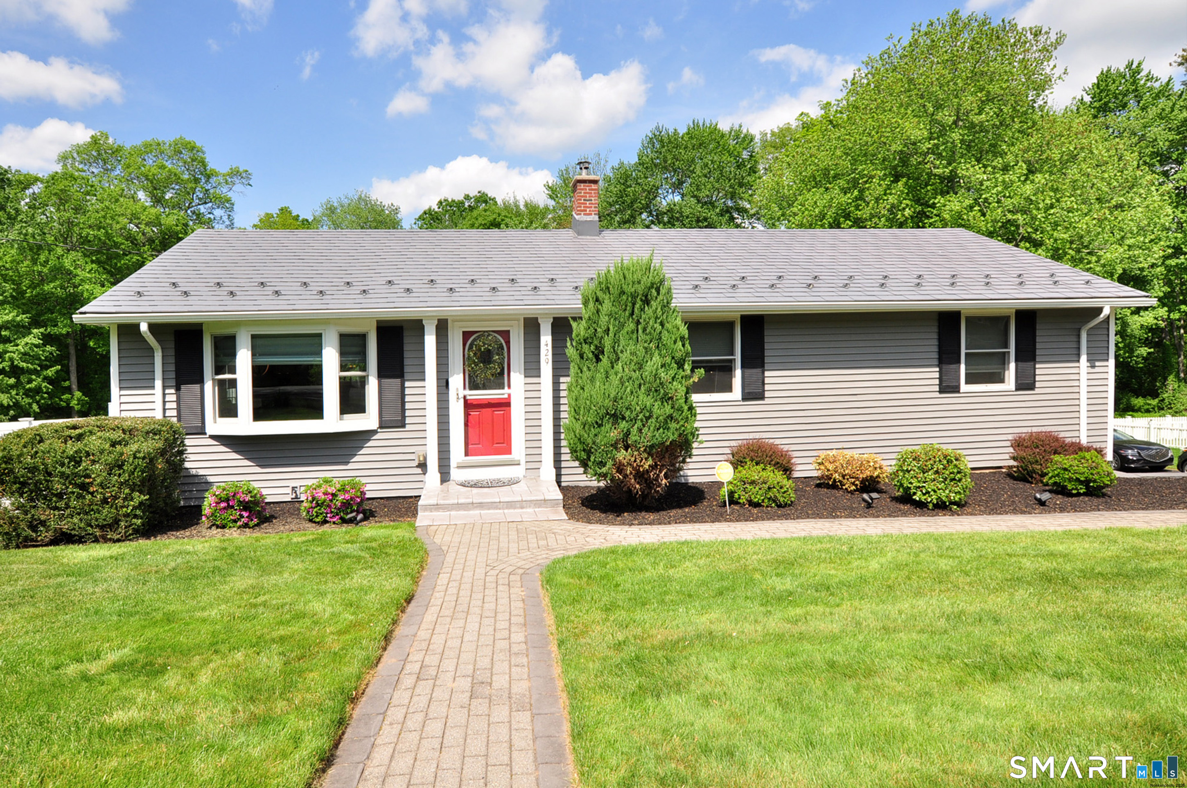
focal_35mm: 21
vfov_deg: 59.4
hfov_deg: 81.3
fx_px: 692
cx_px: 594
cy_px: 394
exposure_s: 1/320
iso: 200
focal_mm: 14
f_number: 8
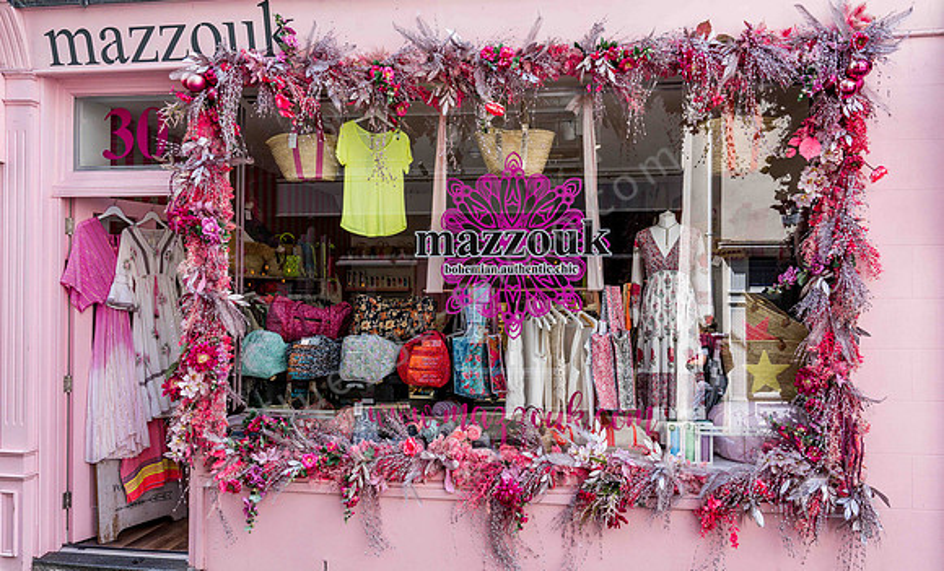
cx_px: 489
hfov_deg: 71.8
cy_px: 294
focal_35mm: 26
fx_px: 652
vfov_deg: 47.3
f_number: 8
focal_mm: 24
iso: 320
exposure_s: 1/250
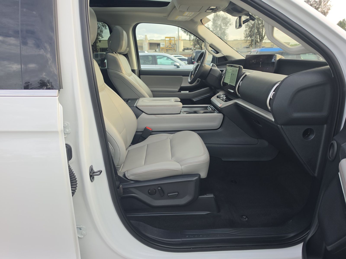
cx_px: 173
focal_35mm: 23
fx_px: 230
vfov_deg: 58.9
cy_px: 130
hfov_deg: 73.9
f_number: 1.4
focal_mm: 6.5
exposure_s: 1/119
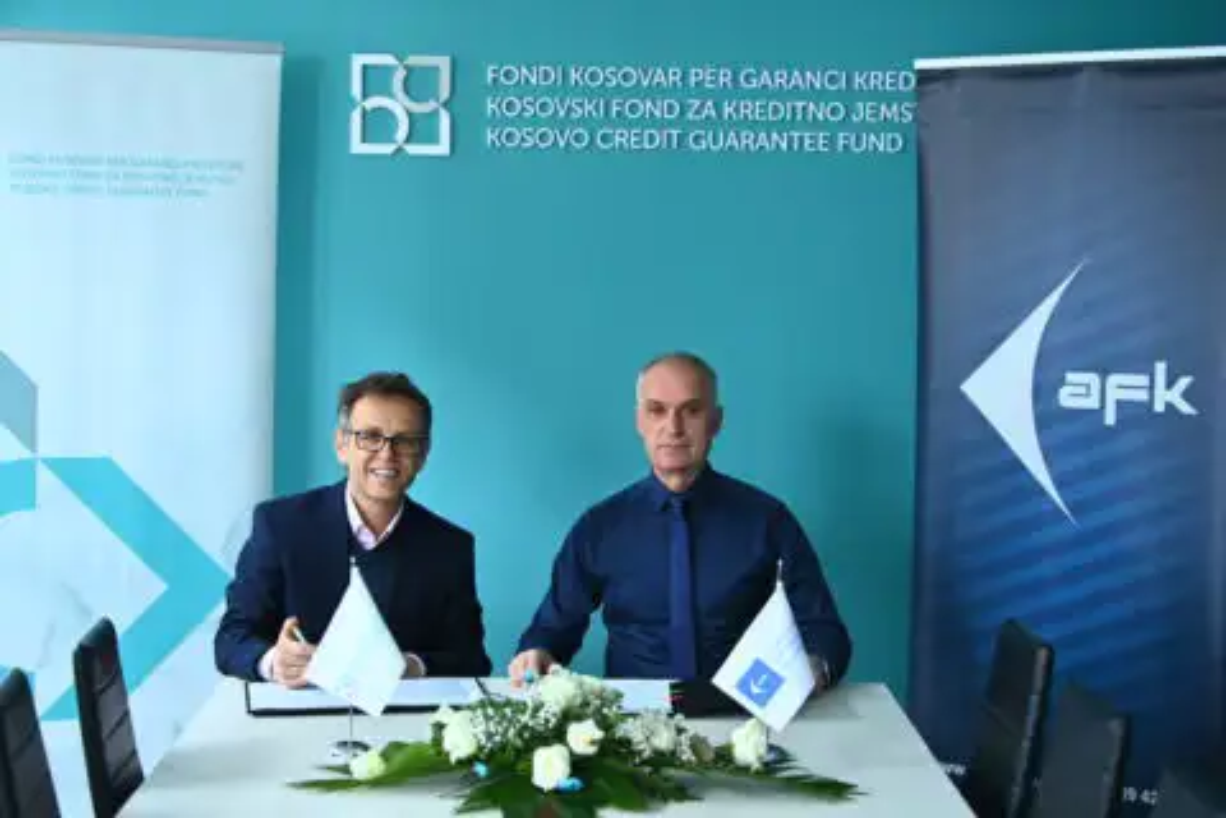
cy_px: 409
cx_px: 613
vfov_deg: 6.9
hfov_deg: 10.3
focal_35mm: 200
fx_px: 6811
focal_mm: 200
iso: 1250
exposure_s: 1/160
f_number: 2.8
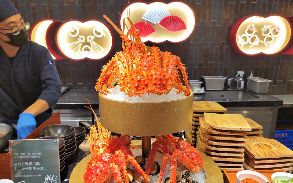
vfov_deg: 44.4
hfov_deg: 66.5
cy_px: 108
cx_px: 148
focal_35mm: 28
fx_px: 224
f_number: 1.8
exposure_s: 1/54
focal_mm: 5.4
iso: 80
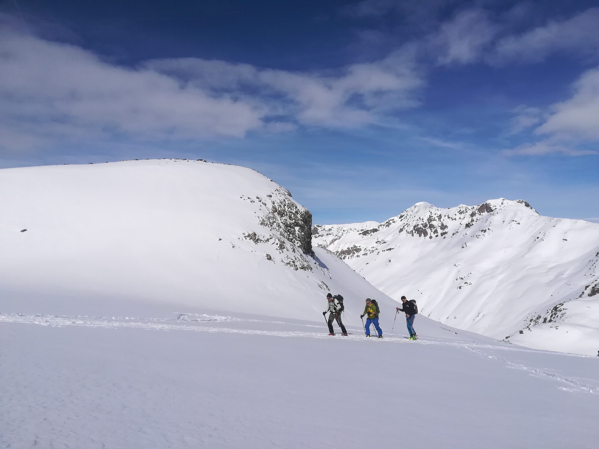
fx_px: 450
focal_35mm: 26
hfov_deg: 67.3
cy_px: 224
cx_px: 300
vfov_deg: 53.1
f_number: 2.2
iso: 50
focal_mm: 3.83
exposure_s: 1/3484
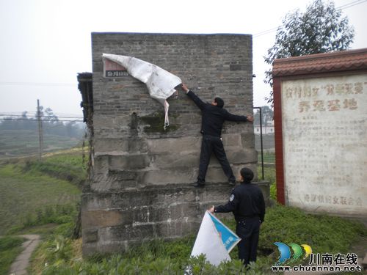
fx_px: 371
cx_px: 184
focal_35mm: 35
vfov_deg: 40.7
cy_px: 138
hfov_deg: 52.6
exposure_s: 1/58.1
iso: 82
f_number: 3.1
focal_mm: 6.3
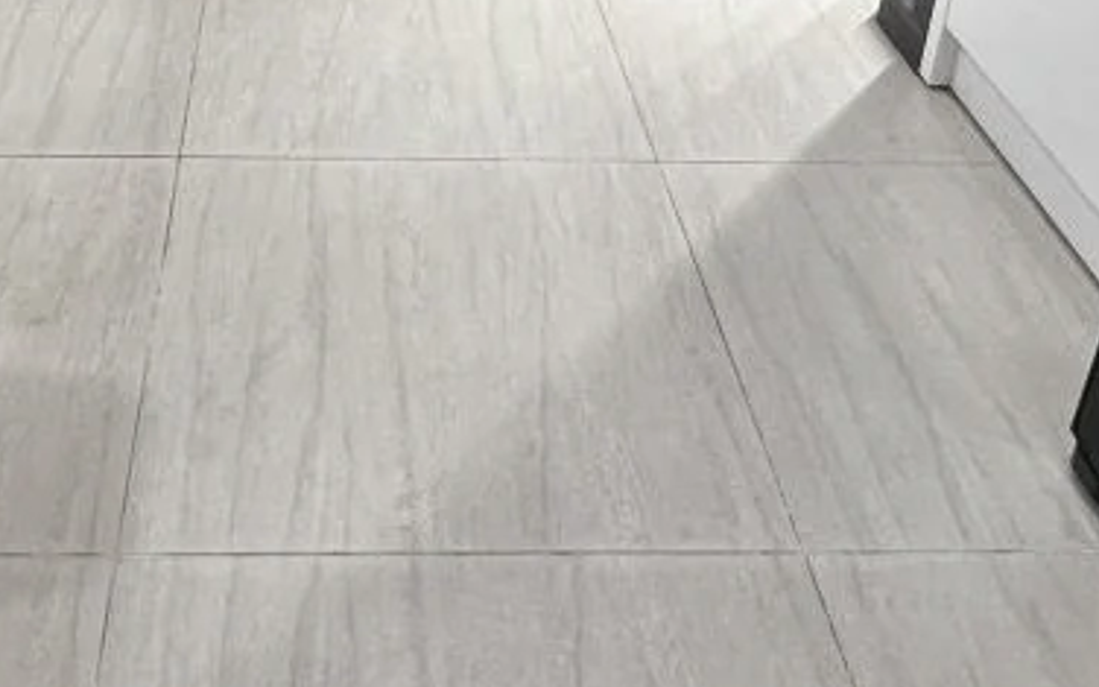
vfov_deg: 27.2
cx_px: 380
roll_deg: -2.3
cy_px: -35
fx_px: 1318
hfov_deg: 44.7
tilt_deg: -26.5
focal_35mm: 44
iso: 125
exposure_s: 1/100
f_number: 1.8
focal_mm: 1.57
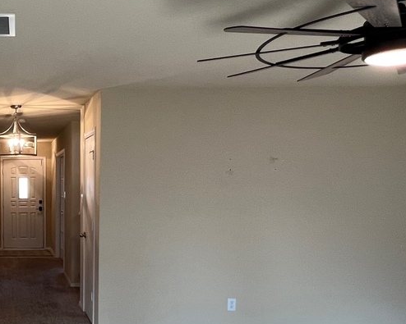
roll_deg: +0.5
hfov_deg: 42.3
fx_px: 445
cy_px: 208
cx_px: -2
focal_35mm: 37
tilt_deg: -2.1
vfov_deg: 39.8
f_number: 1.8
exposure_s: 1/120
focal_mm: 1.57
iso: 125
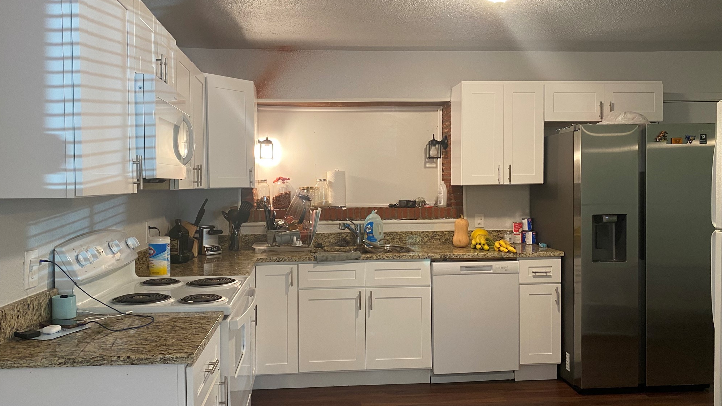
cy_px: 199
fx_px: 555
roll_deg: +0.7
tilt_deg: -2.1
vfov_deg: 40.2
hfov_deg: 66.1
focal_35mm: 29
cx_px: 353
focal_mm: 4.25
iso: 160
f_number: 1.8
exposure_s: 1/60
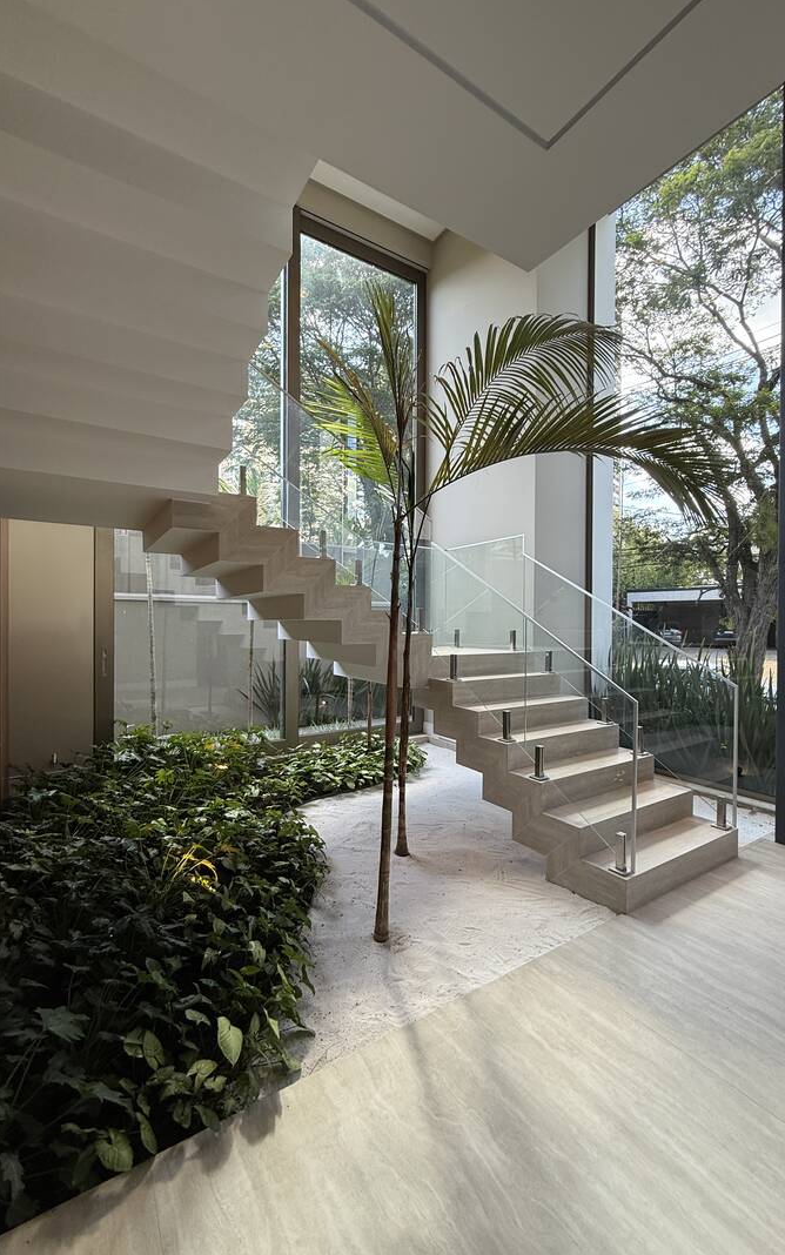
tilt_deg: +0.8
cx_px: 396
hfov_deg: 74.8
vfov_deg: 101.4
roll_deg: -2.1
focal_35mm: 15
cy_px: 631
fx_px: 513
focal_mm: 2.22
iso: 64
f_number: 2.2
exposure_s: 1/120
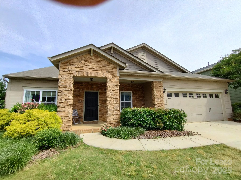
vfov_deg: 78.1
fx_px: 111
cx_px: 120
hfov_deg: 94.5
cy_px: 90
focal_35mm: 16
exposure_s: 1/1360
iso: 100
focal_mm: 1.66
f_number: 2.2
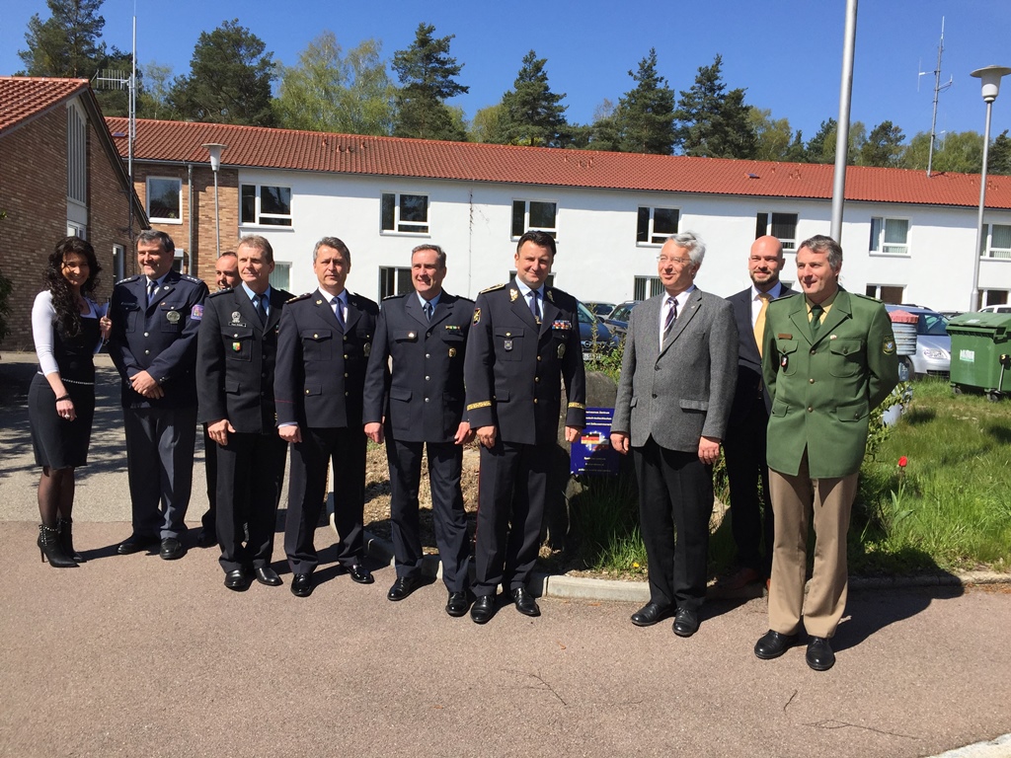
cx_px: 506
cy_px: 379
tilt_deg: -2.8
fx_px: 847
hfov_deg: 61.7
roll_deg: -2.5
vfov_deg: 48.2
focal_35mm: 29
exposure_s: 1/2326
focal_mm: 4.15
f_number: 2.2
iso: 32
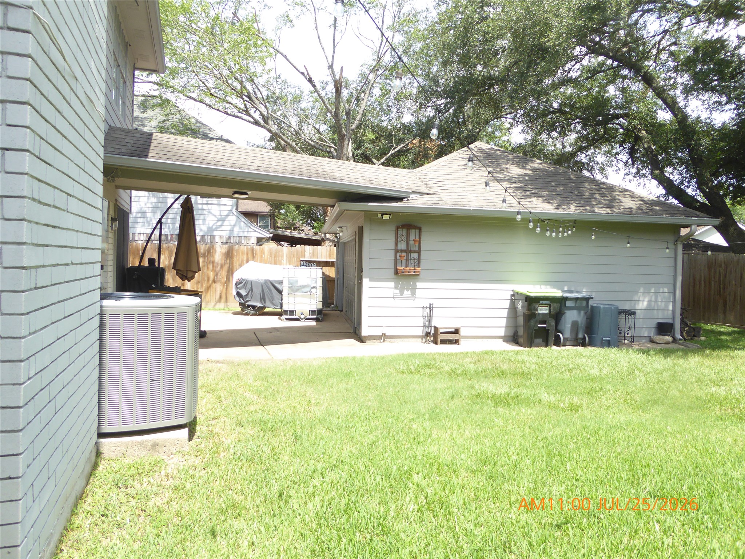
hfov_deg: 71.6
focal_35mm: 24
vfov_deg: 56.8
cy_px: 280
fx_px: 517
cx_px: 372
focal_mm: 4.3
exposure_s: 1/250
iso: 100
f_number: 3.3
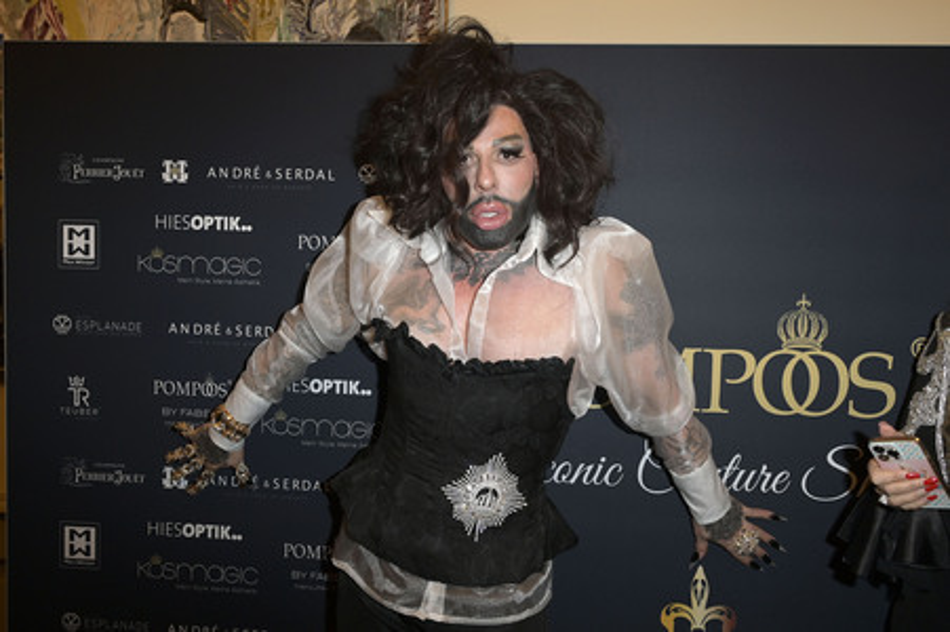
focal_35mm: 32
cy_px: 316
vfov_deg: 41.1
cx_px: 475
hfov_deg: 58.8
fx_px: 844
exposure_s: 1/160
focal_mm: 32
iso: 800
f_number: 4.5
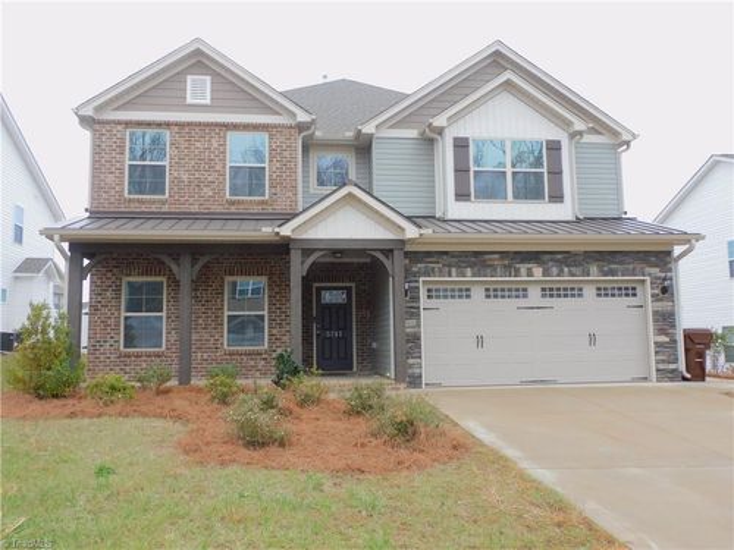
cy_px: 275
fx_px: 636
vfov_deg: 46.8
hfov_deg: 60.0
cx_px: 367
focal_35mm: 30
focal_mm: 5.4
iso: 125
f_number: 3.5
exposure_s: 1/160
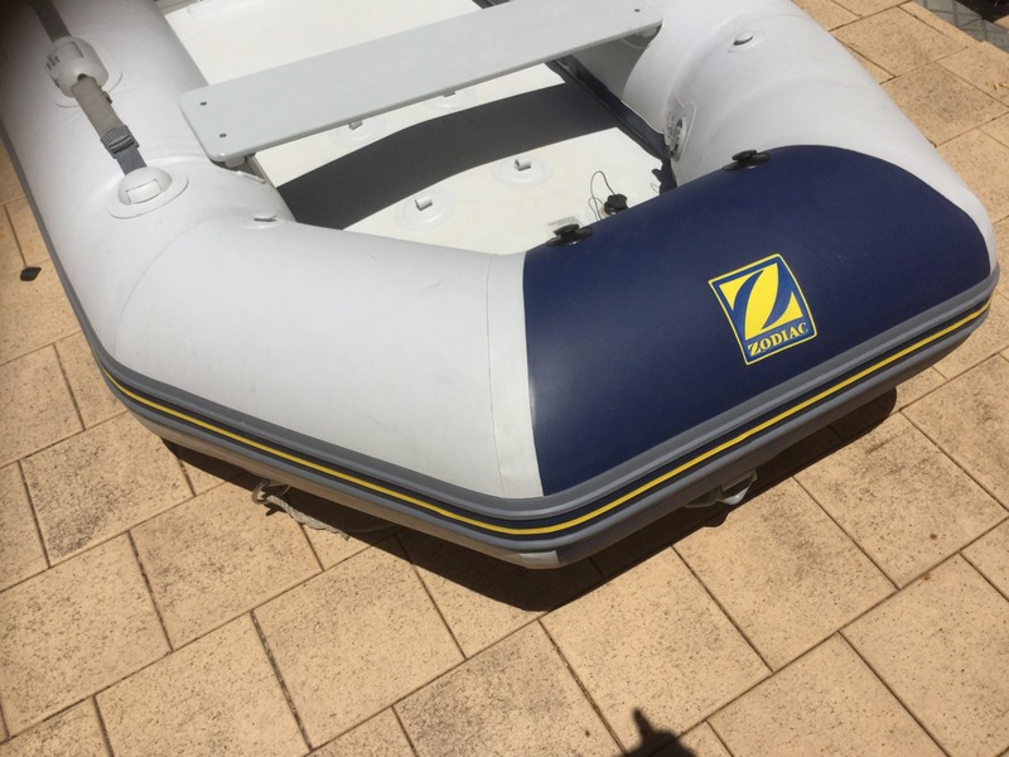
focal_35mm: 31
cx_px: 504
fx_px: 904
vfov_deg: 45.4
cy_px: 378
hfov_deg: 58.4
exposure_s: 1/3891
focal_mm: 3.3
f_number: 2.4
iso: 25
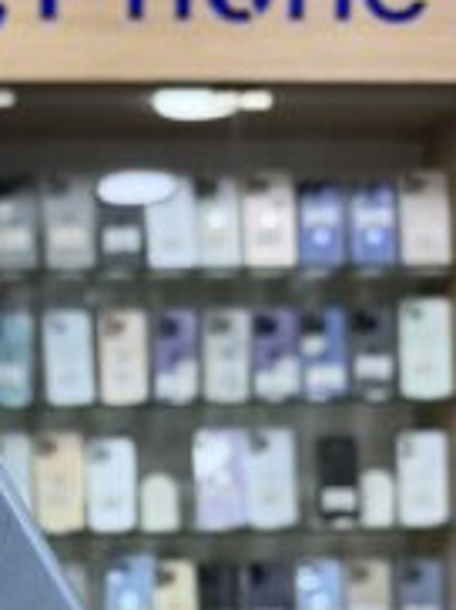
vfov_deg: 26.8
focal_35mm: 66
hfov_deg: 21.2
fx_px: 1162
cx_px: -39
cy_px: 690
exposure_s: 1/121
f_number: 1.78
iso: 64
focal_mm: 6.76
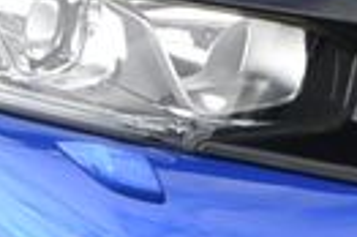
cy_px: -110
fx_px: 2248
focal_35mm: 227
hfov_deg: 8.4
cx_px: -439
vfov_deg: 6.0
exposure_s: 1/250
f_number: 6.3
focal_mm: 11
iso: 160
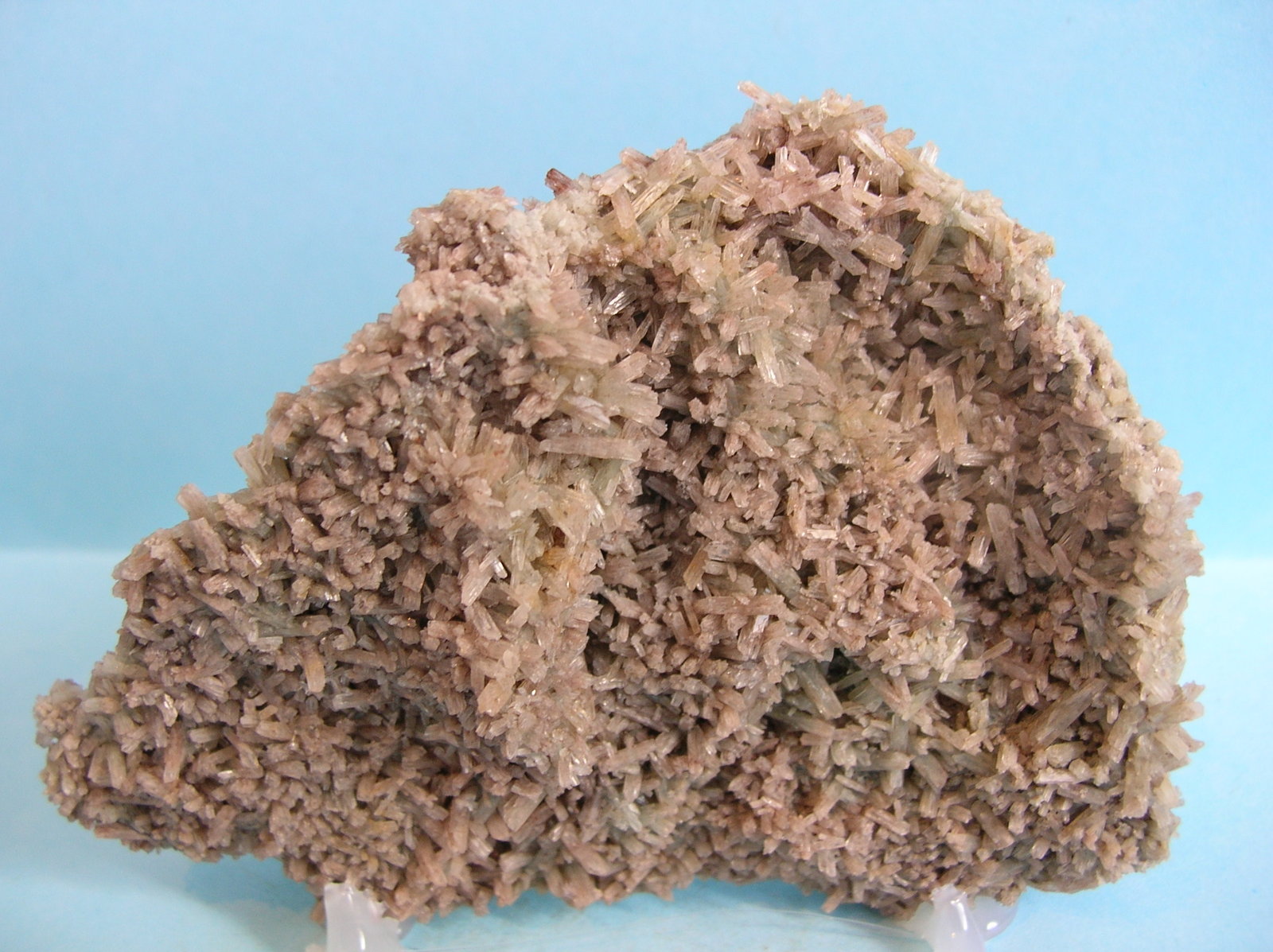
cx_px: 636
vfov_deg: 39.6
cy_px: 476
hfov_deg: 51.4
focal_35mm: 36
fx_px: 1323
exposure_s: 1/8.5
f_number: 2.7
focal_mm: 6
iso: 50
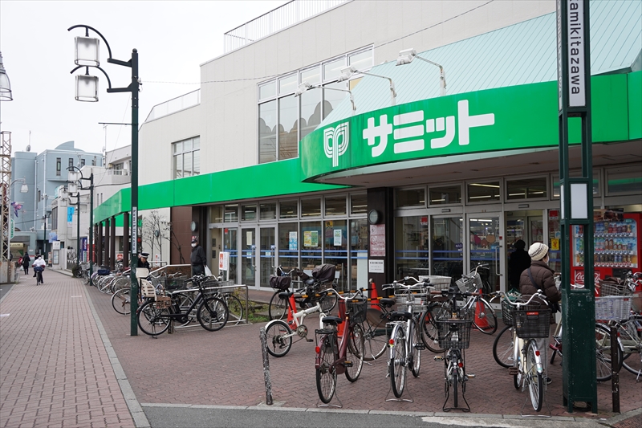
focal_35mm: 36
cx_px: 321
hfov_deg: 53.1
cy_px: 214
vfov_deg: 36.9
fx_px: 642
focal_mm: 24
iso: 100
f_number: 4.5
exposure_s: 1/160
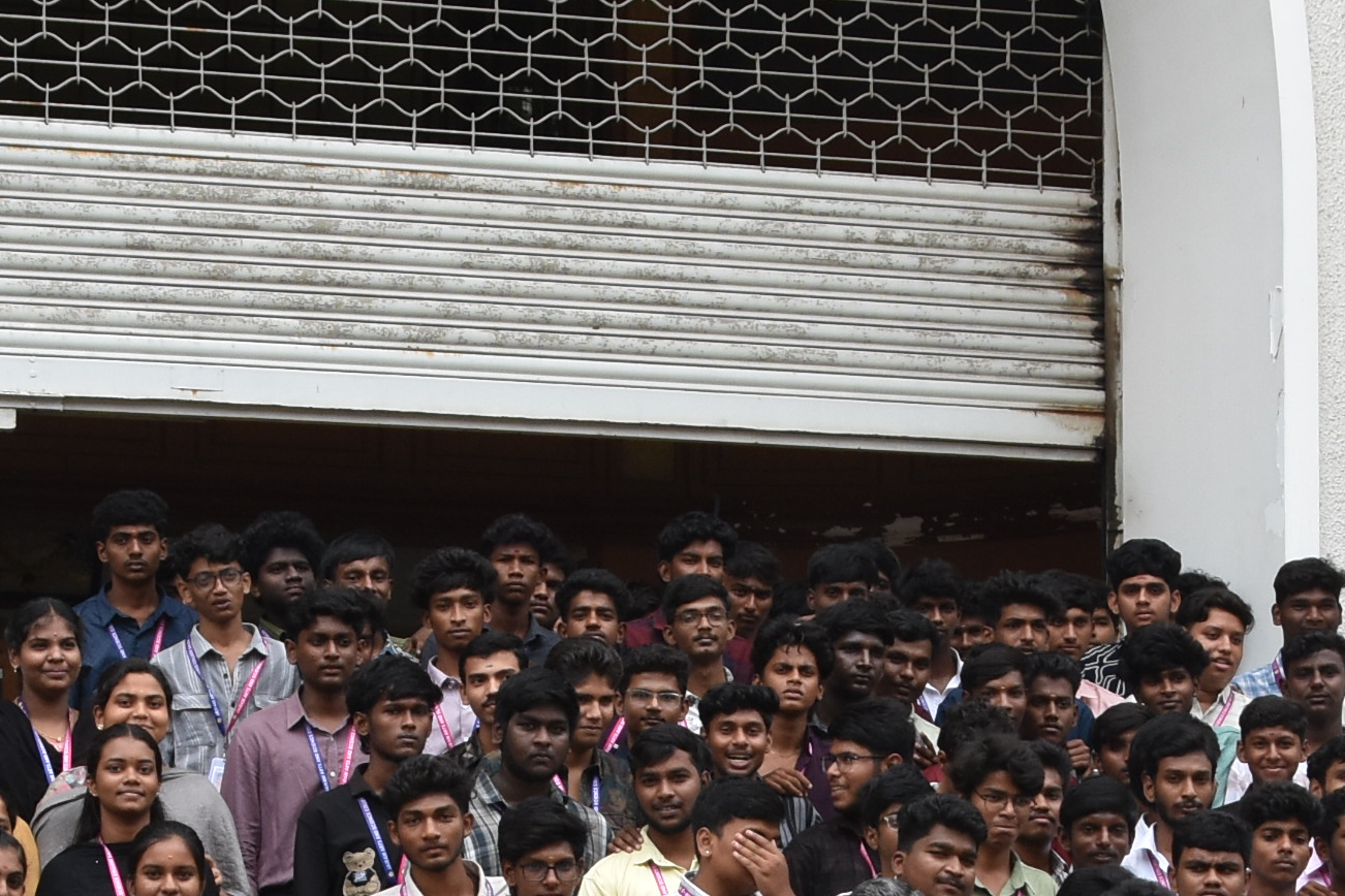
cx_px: 646
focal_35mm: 114
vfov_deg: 11.9
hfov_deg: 17.9
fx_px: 4259
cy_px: 783
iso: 500
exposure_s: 1/500
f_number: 8
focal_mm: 22
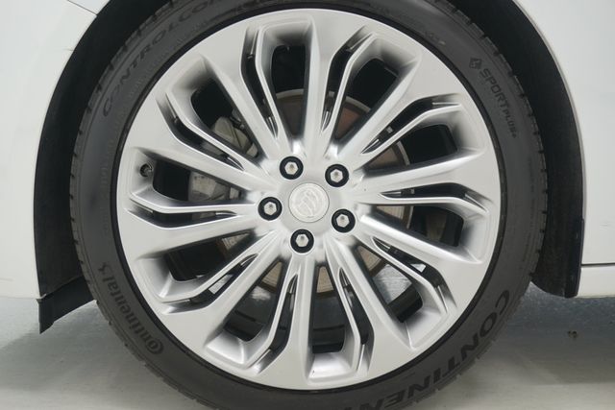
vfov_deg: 34.2
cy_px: 205
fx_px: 666
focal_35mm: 39
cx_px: 308
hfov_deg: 49.5
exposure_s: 1/60
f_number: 4.5
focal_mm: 26
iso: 125
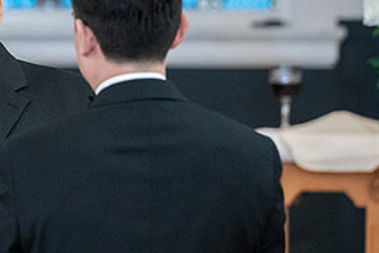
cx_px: 31
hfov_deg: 4.0
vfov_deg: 2.7
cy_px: 166
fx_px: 5428
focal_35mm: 515
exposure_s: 1/200
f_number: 4
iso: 8000
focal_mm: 197
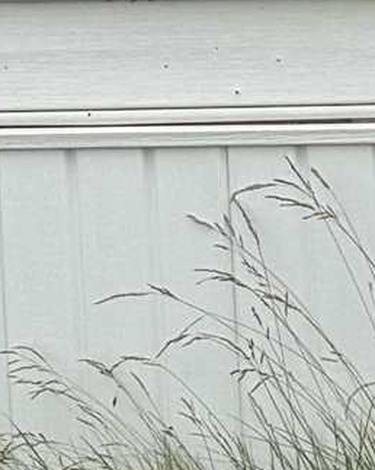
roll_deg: +1.6
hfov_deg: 4.9
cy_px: -441
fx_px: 3097
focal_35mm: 223
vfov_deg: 8.3
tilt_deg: -1.6
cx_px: 2195
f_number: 1.78
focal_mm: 6.76
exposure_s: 1/2232
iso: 80
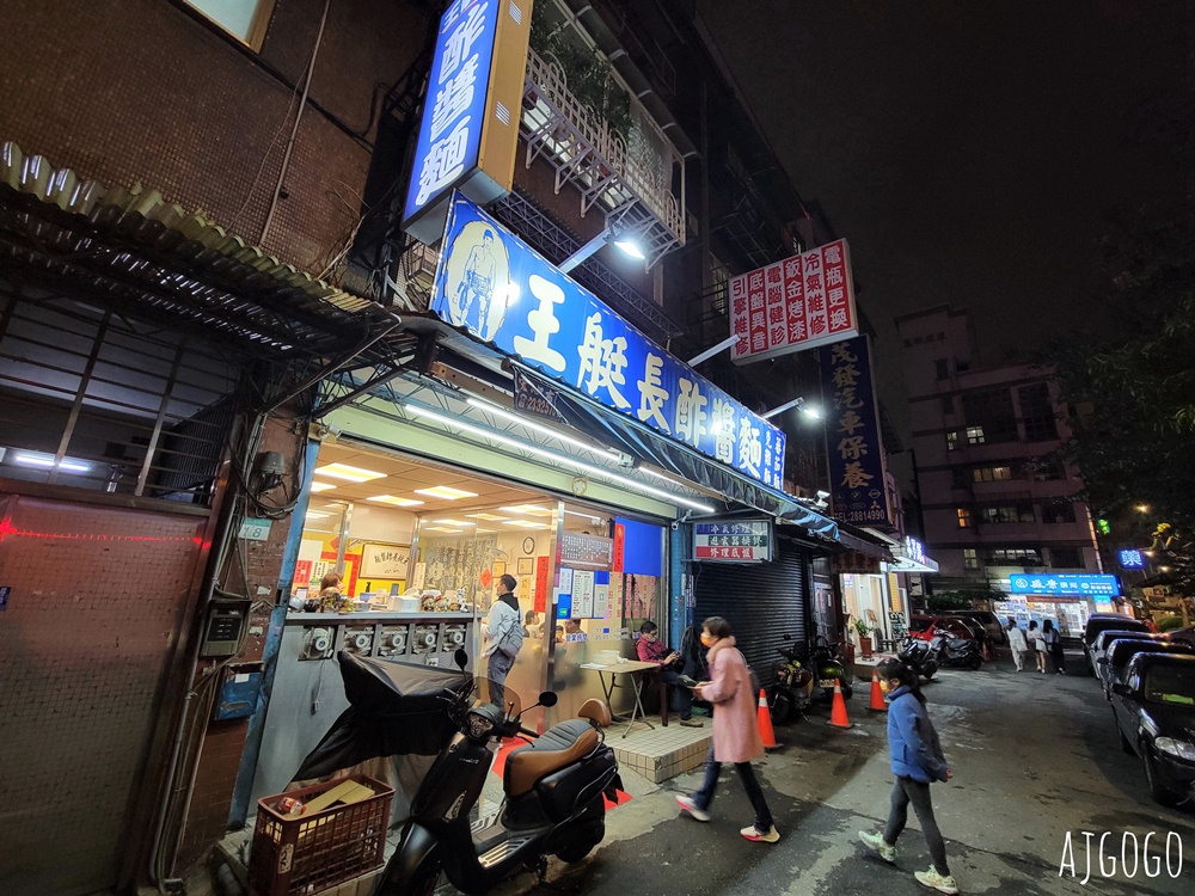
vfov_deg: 89.9
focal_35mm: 13
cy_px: 448
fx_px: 449
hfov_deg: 106.2
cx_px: 598
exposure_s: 1/29
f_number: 2.2
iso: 320
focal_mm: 2.2
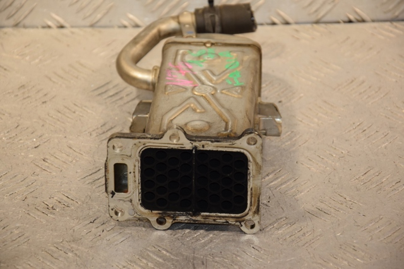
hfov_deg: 14.0
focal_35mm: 147
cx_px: 202
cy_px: 134
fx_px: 1649
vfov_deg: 9.3
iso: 800
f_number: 5.6
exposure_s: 1/160
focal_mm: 98
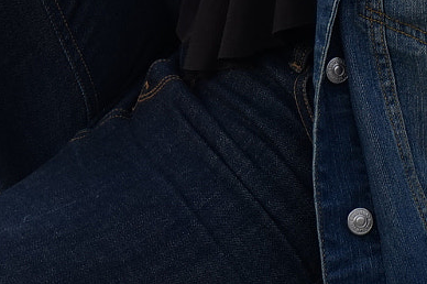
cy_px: -246
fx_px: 3449
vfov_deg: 4.7
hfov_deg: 7.1
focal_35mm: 291
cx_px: -3
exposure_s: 1/160
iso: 160
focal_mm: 47
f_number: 5.6
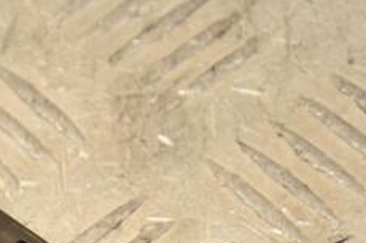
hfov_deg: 5.0
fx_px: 4178
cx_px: -65
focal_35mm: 411
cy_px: 265
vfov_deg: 3.3
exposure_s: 1/200
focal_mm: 105
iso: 800
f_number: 7.1
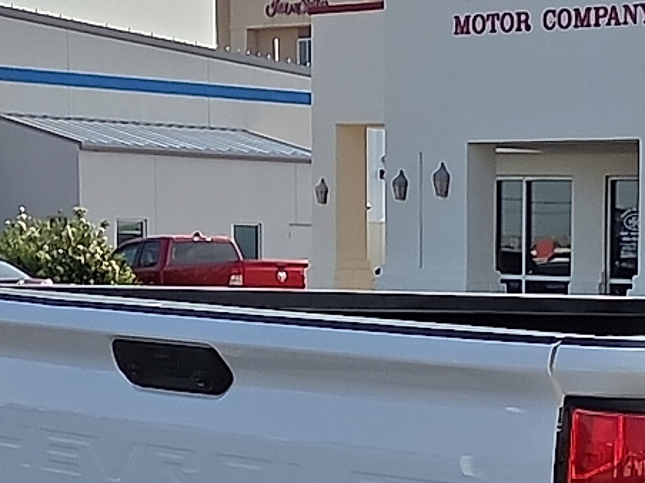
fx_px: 2441
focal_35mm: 131
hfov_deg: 14.4
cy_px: 536
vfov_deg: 11.2
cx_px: 848
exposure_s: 1/2500
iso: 25
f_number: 1.8
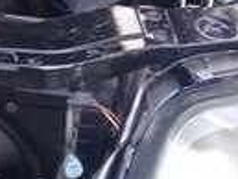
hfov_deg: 11.9
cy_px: -198
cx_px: -122
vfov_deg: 8.8
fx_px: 1087
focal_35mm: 158
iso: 64
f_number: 2.2
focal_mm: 3.3
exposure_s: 1/33
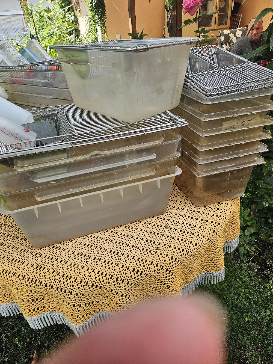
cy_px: 182
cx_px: 136
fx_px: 242
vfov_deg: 73.9
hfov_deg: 58.9
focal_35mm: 23
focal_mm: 5.4
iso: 25
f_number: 1.8
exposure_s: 1/244
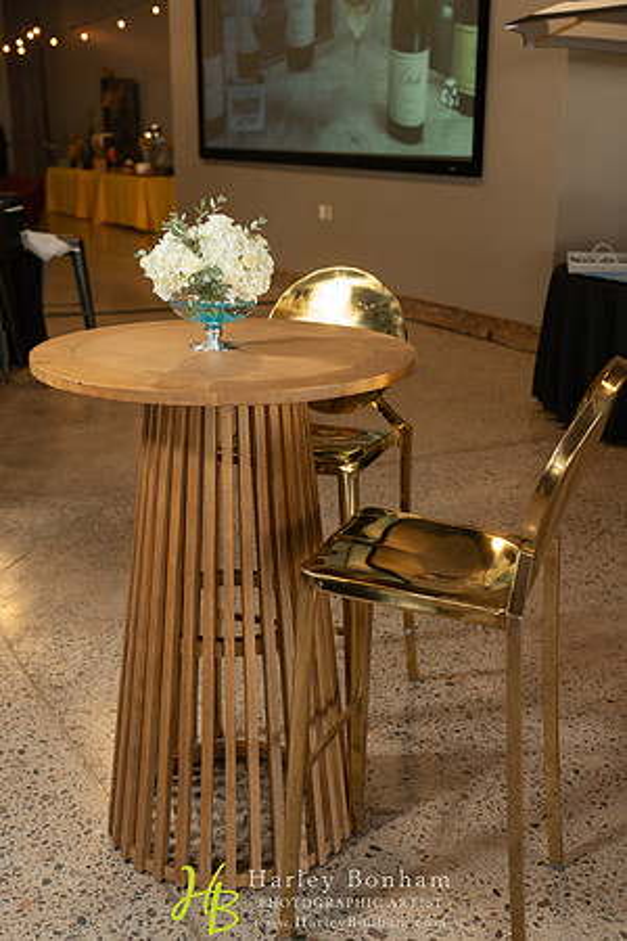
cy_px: 470
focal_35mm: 41
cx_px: 314
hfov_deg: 32.6
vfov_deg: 47.4
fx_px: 1071
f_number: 4
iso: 1600
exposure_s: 1/160
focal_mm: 41
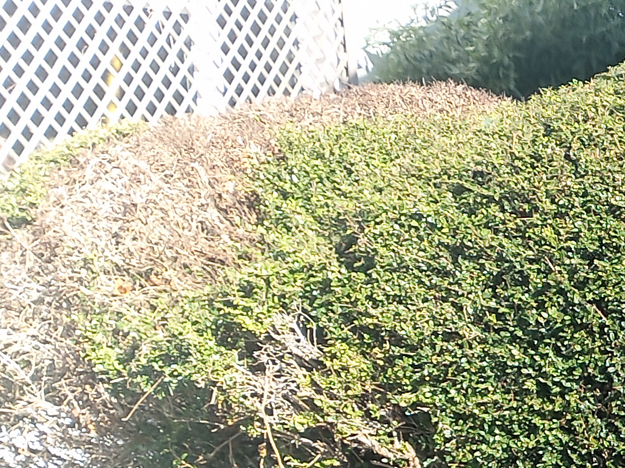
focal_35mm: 89
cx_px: 993
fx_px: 1607
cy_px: 585
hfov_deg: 18.8
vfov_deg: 15.9
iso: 100
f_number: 1.8
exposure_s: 1/248
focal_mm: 4.05
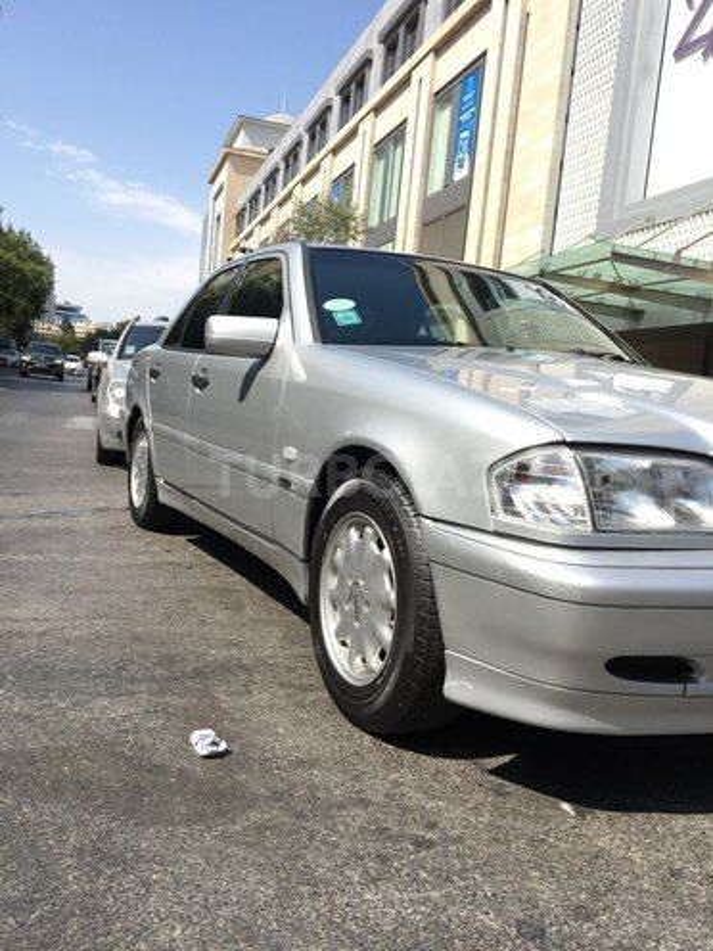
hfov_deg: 48.2
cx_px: 356
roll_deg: -5.2
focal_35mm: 29
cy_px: 476
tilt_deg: -4.9
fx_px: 796
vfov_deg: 61.7
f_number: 2.2
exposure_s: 1/905
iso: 25
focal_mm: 4.15
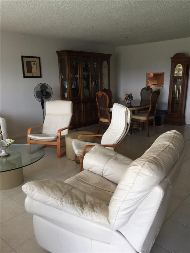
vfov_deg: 61.7
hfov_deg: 48.2
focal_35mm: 29
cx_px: 95
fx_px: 212
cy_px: 126
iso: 50
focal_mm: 4.15
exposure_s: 1/30
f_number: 2.2
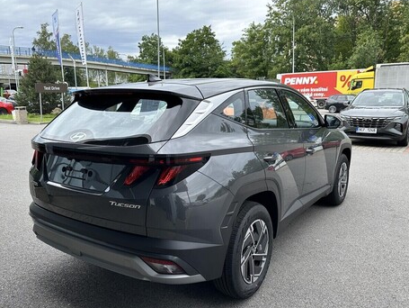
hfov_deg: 61.6
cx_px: 190
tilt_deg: -11.4
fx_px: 343
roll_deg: +2.0
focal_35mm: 29
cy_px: 158
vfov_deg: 48.3
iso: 80
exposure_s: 1/1692
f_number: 1.78
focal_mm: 6.86
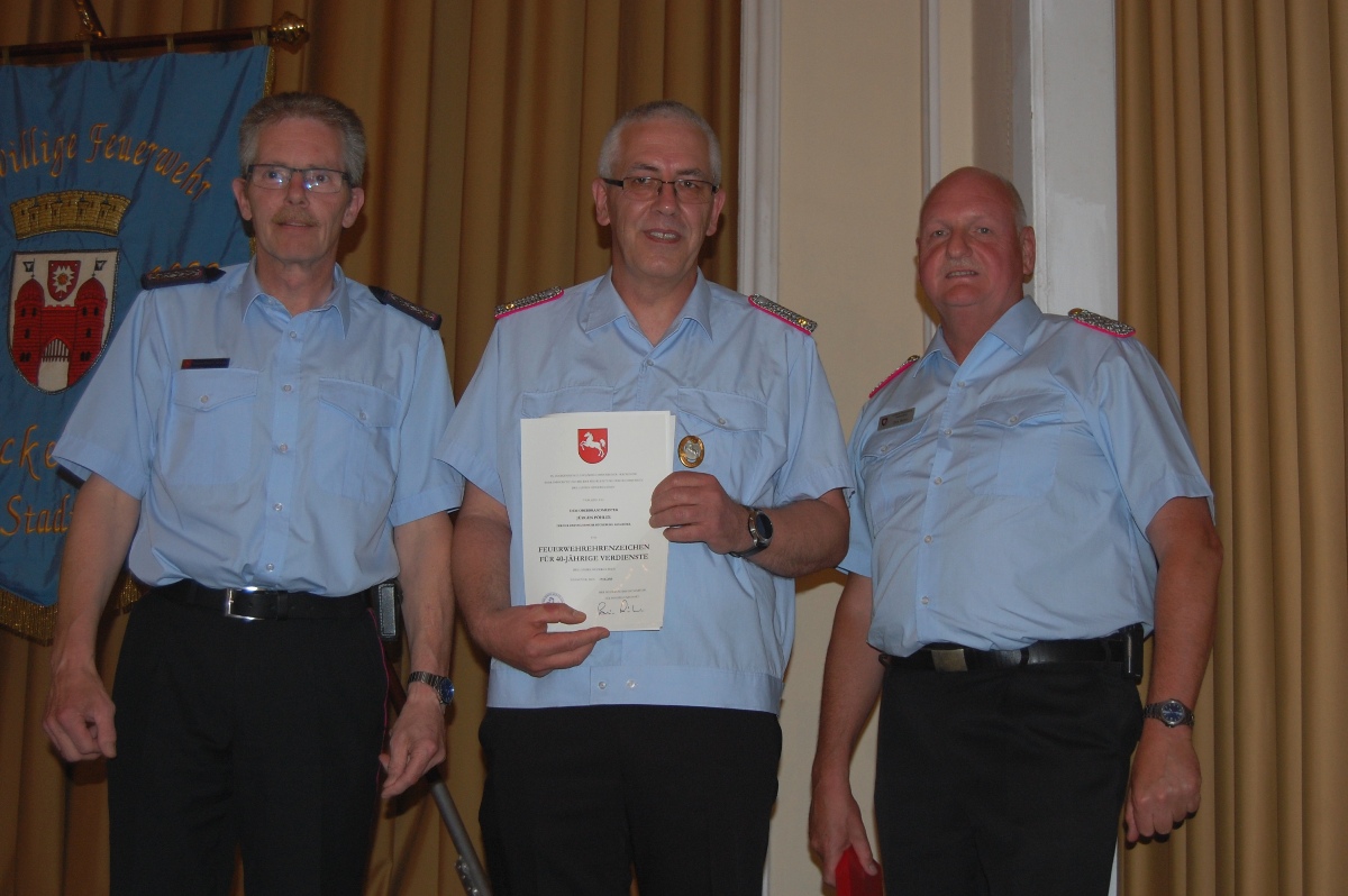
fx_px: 1908
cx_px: 674
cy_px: 448
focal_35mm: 51
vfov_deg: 26.4
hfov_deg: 38.9
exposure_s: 1/60
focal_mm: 34
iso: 400
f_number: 4.5
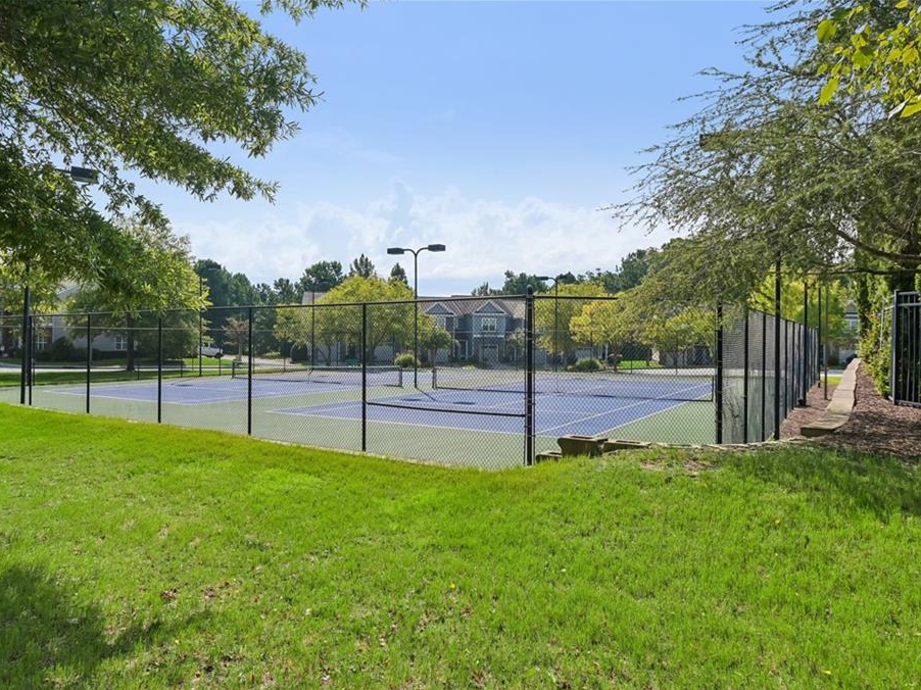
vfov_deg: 56.8
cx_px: 411
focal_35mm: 24
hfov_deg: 71.4
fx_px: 638
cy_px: 347
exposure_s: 1/800
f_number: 8
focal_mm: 22
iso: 200
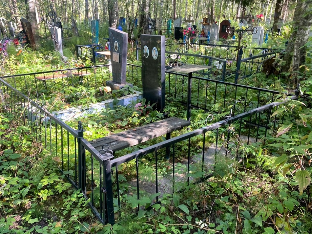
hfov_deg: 63.4
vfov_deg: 49.7
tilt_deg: -15.5
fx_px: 252
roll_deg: -3.0
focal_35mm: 28
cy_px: 125
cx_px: 150
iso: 125
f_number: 1.8
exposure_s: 1/121
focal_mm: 4.25
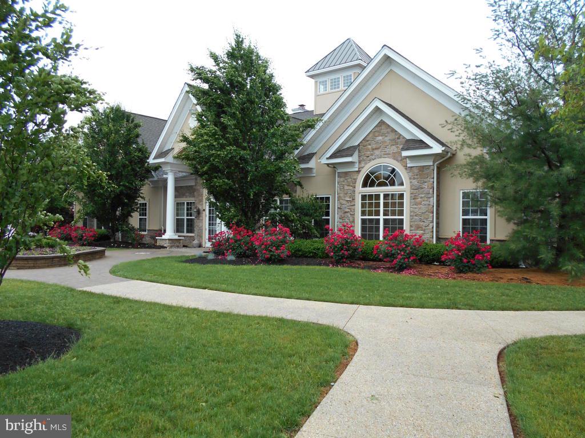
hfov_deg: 67.3
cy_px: 219
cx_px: 292
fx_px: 439
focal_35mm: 26
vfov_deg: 53.1
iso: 80
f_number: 3.2
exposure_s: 1/125
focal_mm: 4.6
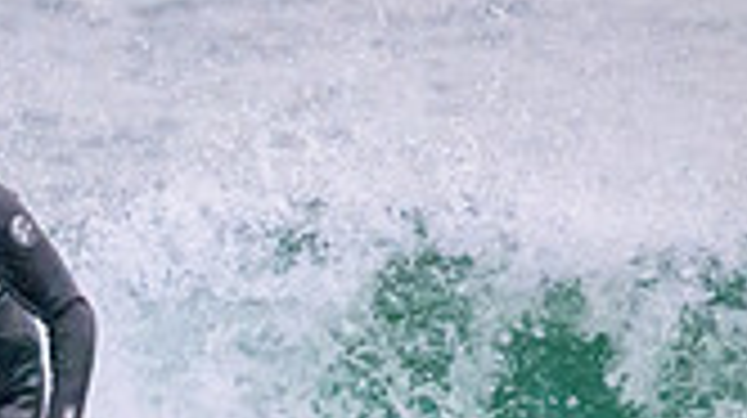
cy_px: 645
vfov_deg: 0.4
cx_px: -58
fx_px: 58019
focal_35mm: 2932
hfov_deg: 0.7
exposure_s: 1/1250
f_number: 11
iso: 7200
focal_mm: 800
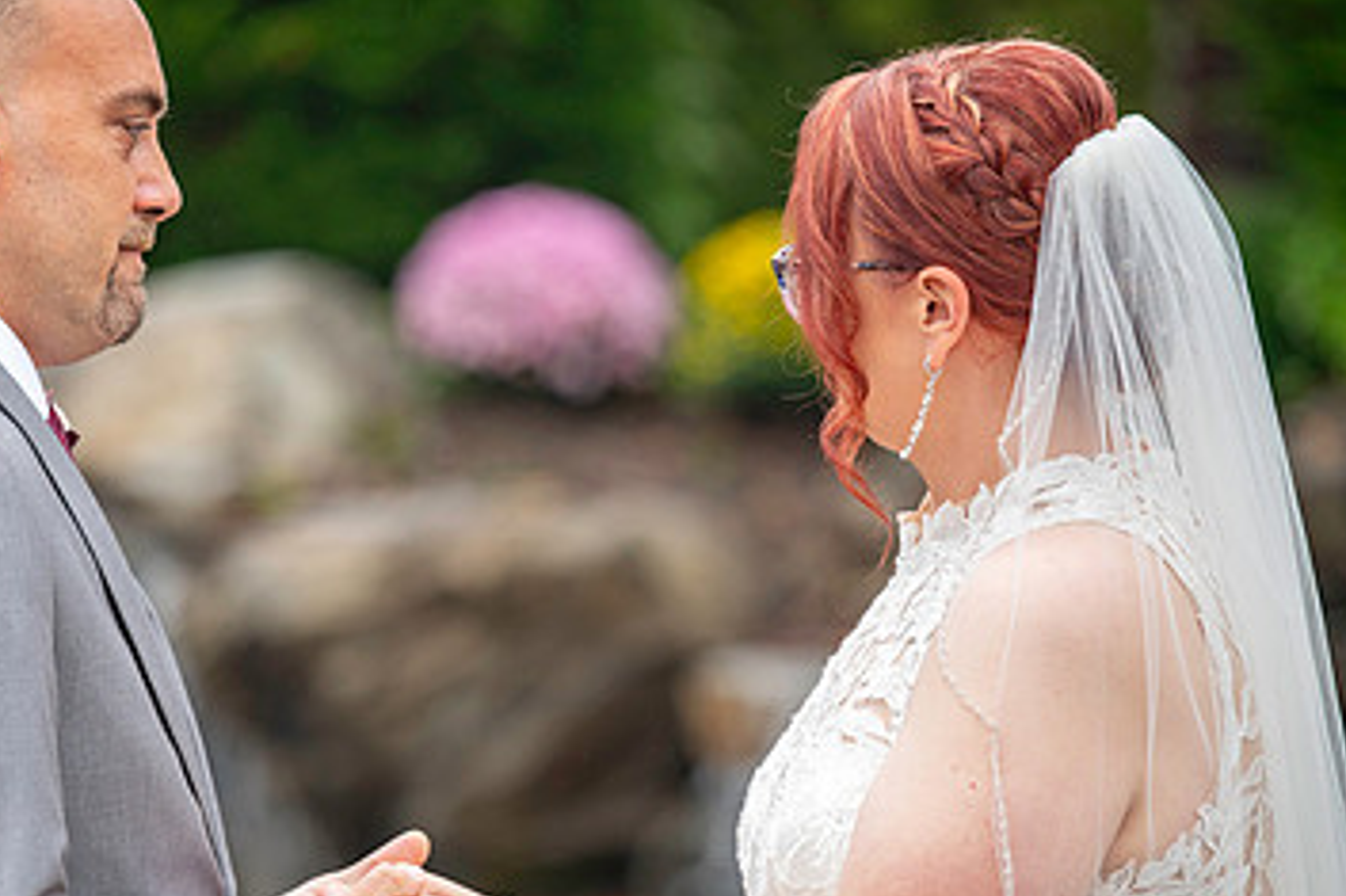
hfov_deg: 7.4
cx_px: 500
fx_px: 10426
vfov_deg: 4.9
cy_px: 572
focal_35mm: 279
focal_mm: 170
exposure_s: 1/125
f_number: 2.8
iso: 100
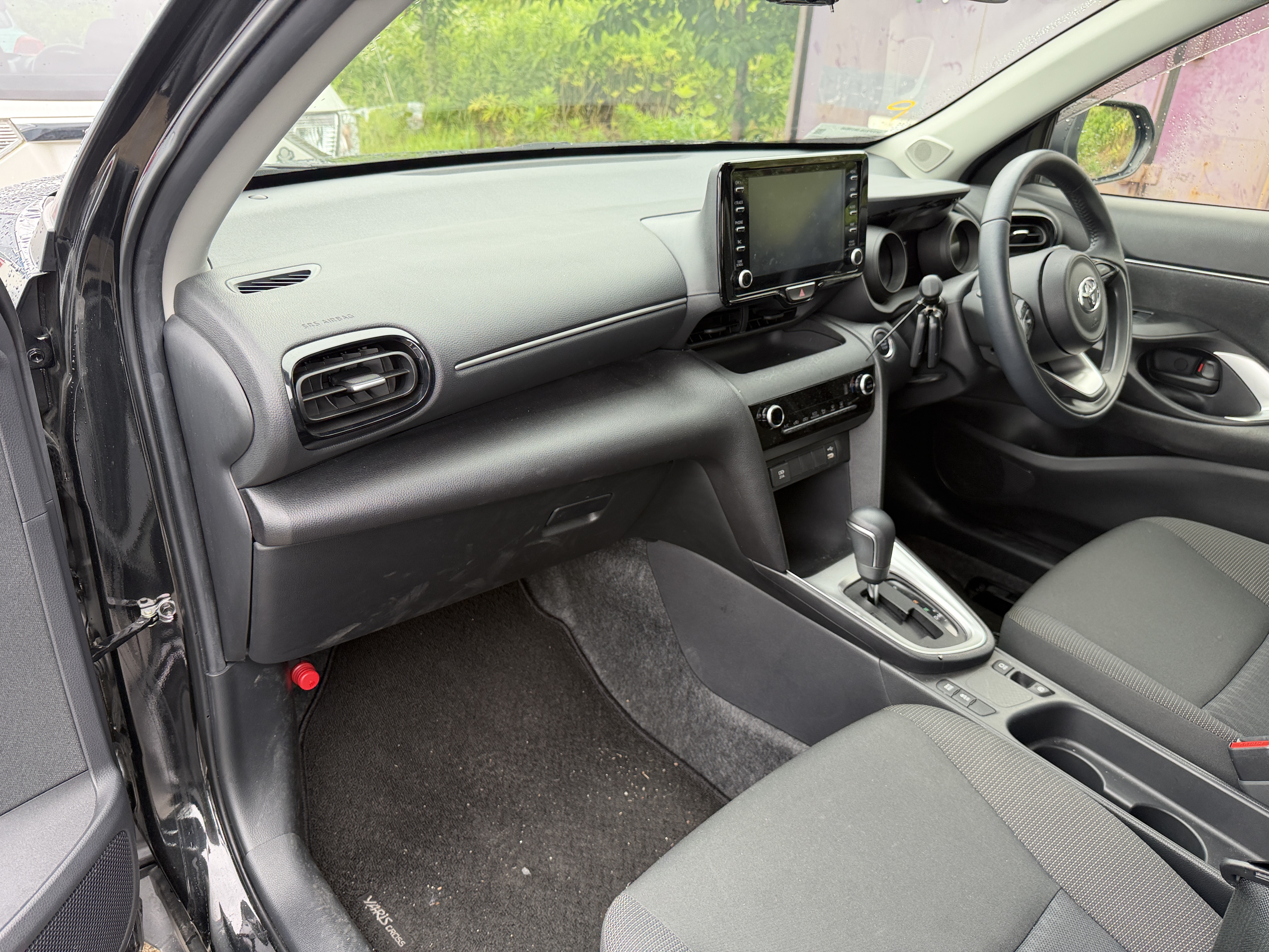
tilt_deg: -24.9
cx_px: 634
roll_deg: -2.3
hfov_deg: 71.6
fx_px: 880
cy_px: 476
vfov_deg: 56.8
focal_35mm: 24
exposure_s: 1/196
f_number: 1.78
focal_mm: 6.76
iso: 100
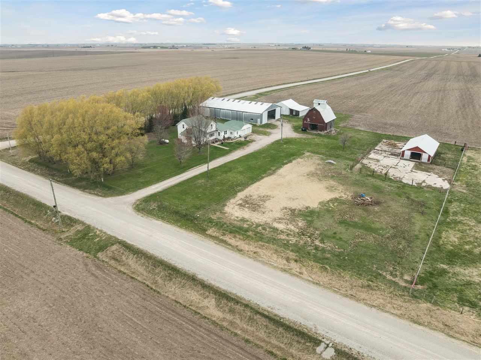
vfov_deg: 56.8
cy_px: 180
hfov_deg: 71.6
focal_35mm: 24
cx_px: 240
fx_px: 333
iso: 100
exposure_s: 1/160
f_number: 2.8
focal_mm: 12.3
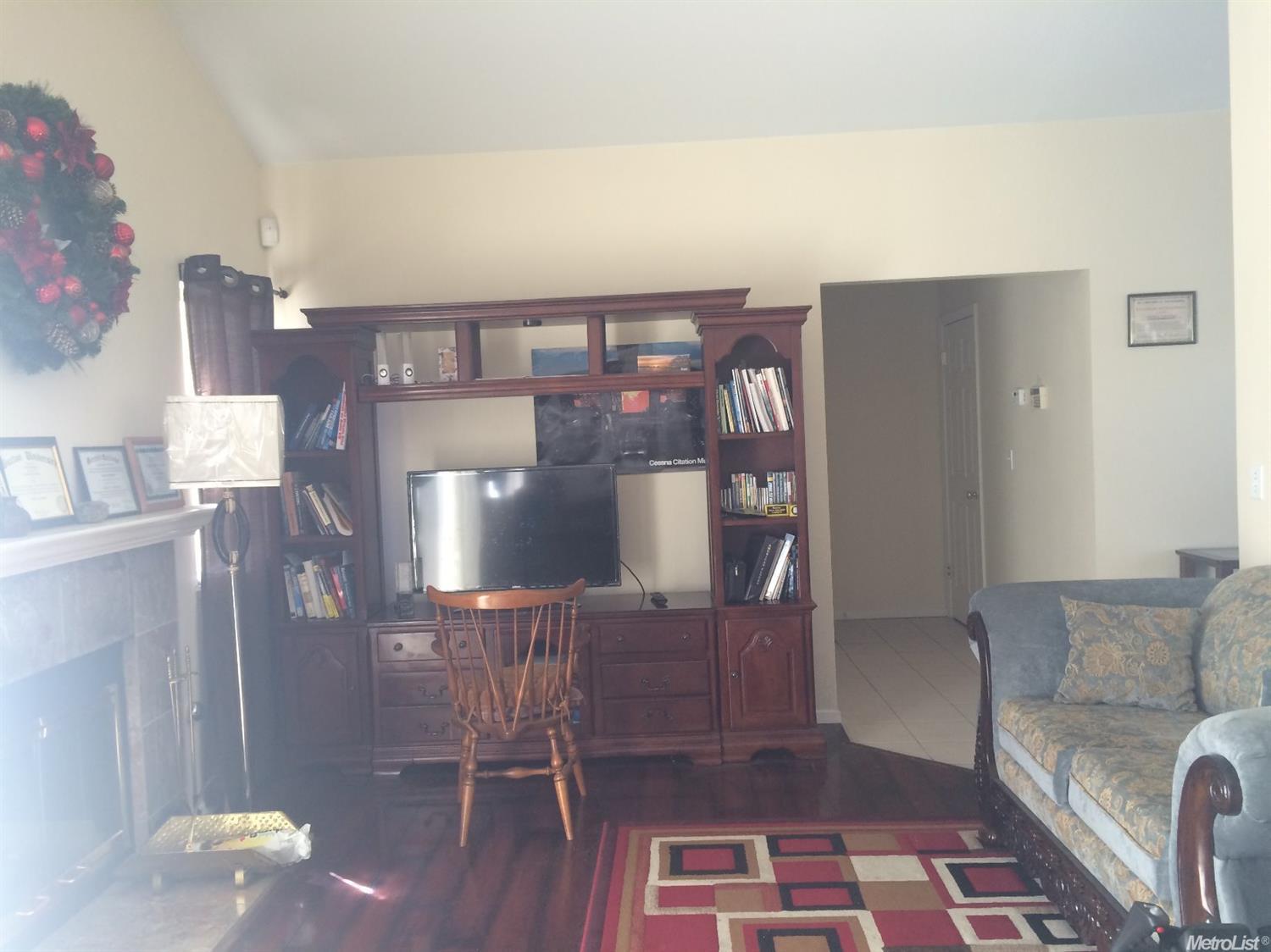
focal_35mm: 29
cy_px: 476
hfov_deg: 61.7
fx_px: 1064
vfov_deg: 48.2
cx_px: 636
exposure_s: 1/30
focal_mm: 4.15
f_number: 2.2
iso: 64
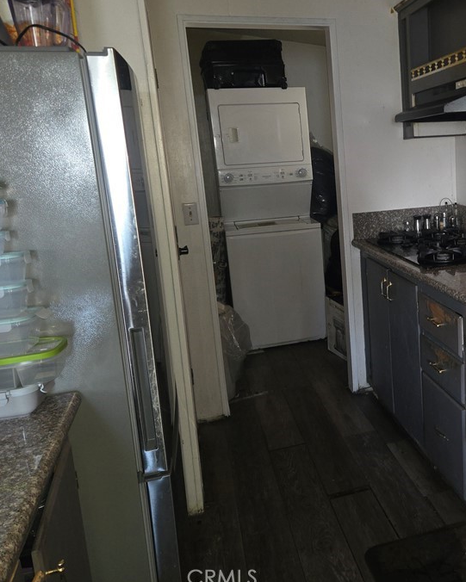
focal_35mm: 34
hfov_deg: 41.2
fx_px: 586
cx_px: 385
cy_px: 259
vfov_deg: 52.7
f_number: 1.8
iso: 125
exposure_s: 1/24
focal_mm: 5.4
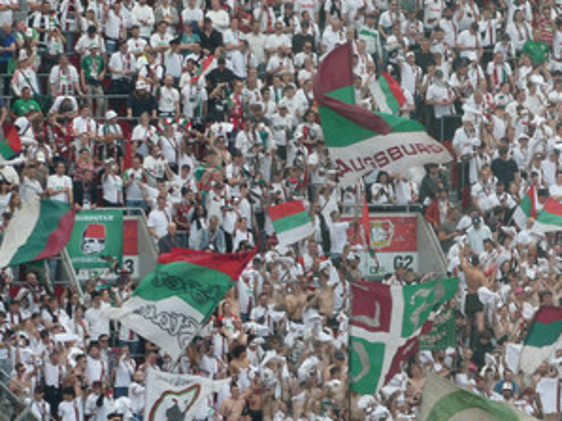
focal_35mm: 430
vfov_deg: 3.5
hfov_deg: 4.6
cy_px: 298
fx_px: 6976
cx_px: 468
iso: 80
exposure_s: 1/80
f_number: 5.6
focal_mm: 35.8
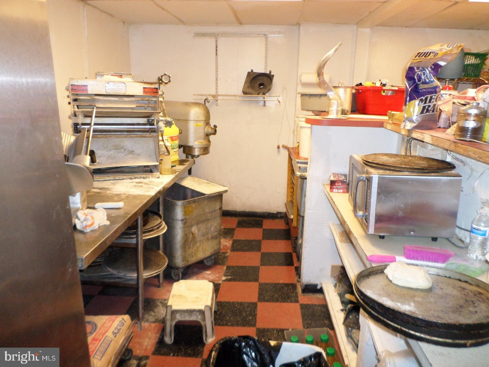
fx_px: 353
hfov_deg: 69.4
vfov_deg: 54.9
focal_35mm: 25
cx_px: 244
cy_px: 184
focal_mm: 4.5
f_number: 2.5
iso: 160
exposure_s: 1/30
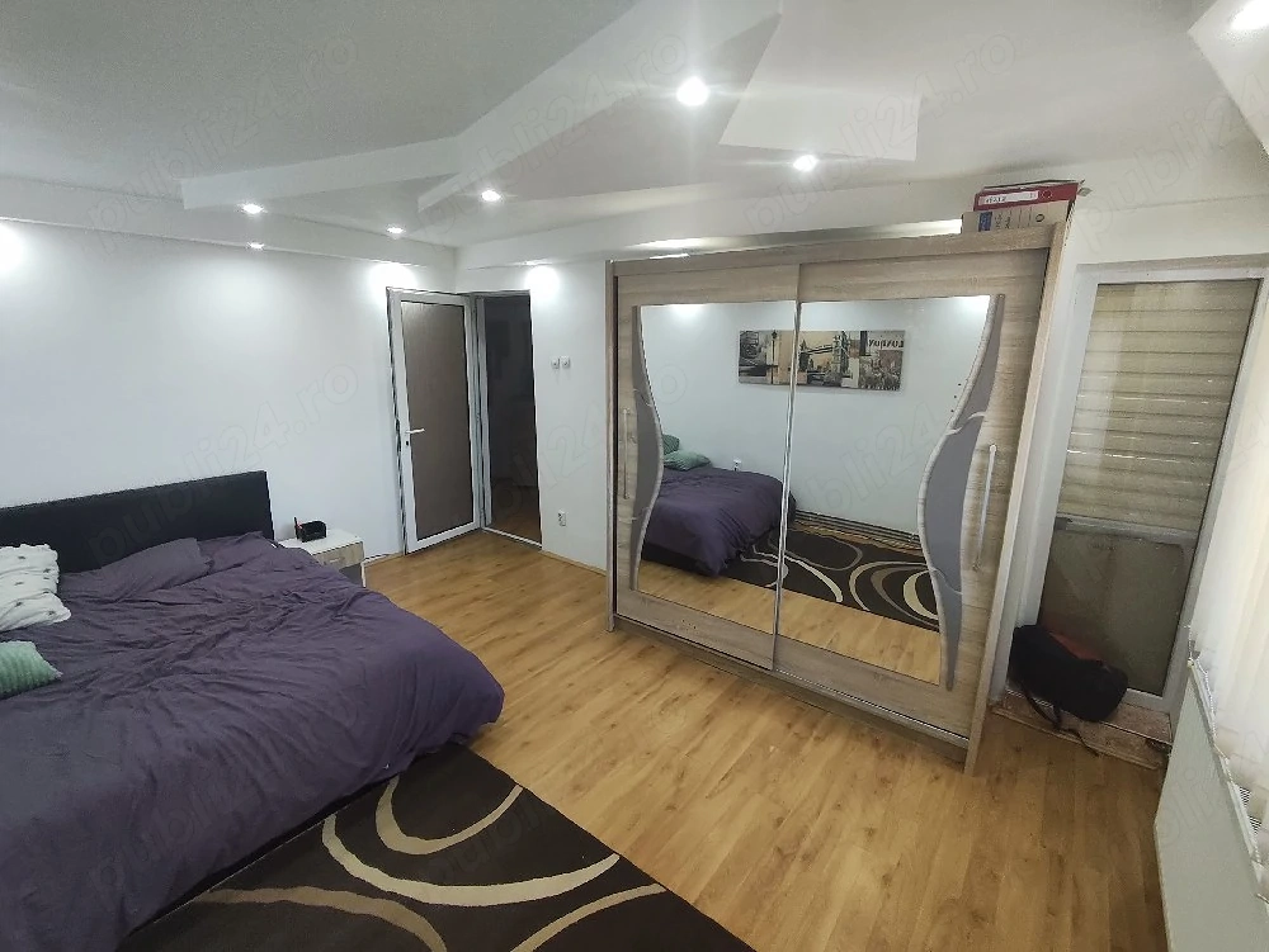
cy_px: 476
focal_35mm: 15
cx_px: 634
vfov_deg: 81.8
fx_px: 550
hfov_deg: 98.1
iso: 160
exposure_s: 1/101
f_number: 2.2
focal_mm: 1.65
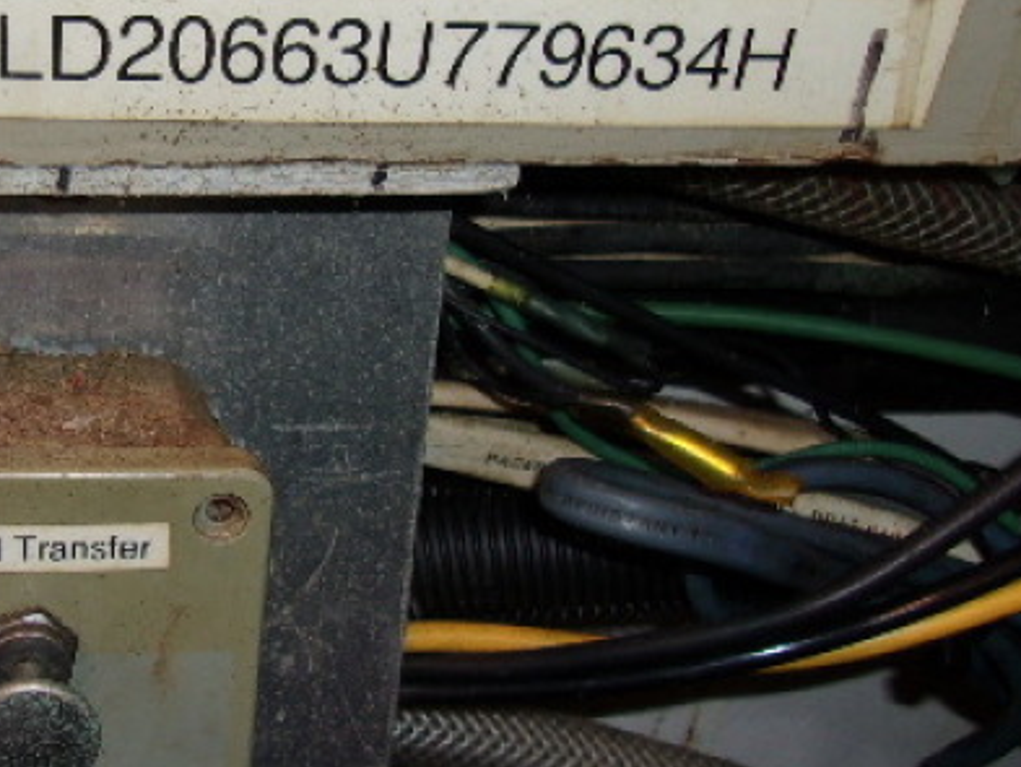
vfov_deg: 26.6
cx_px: 166
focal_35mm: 55
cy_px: 341
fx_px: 1623
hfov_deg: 33.6
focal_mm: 4.9
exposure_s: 1/34
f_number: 3
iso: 80
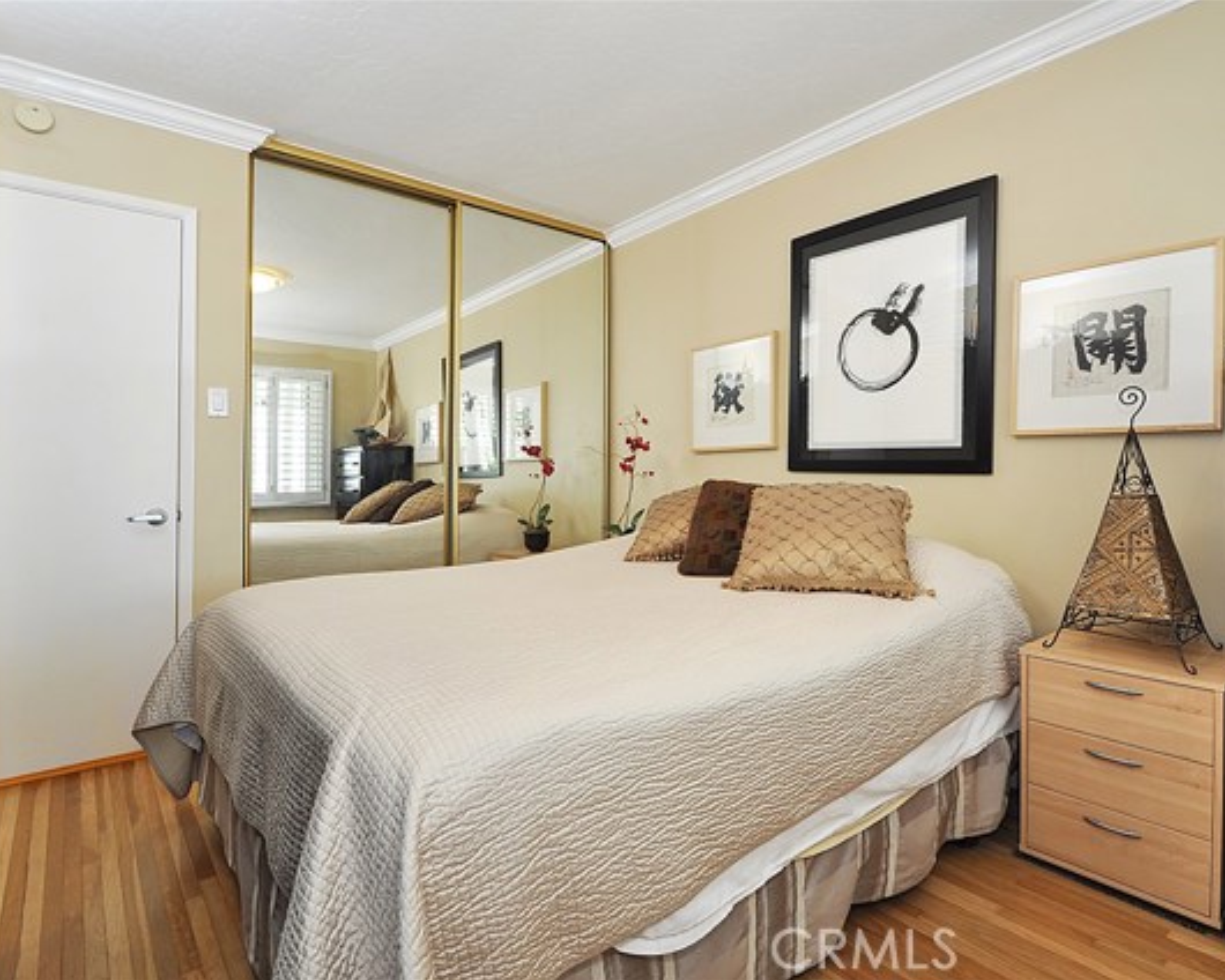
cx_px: 647
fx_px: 616
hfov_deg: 89.6
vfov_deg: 77.0
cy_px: 490
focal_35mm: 17
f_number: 8
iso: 320
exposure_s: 1/15
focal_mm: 10
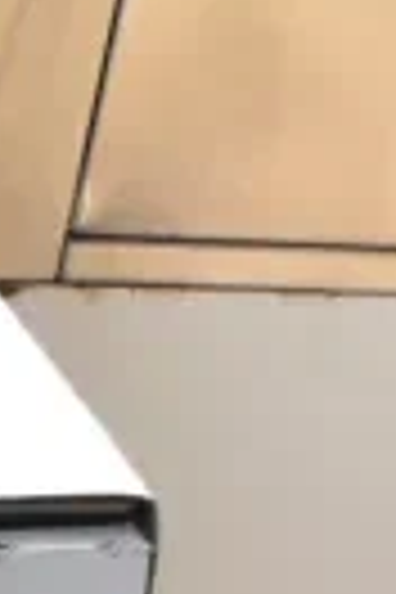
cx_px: -752
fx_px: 4818
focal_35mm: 292
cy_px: 853
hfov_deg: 4.5
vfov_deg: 7.0
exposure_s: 1/1000
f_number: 16
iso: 6400
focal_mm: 28
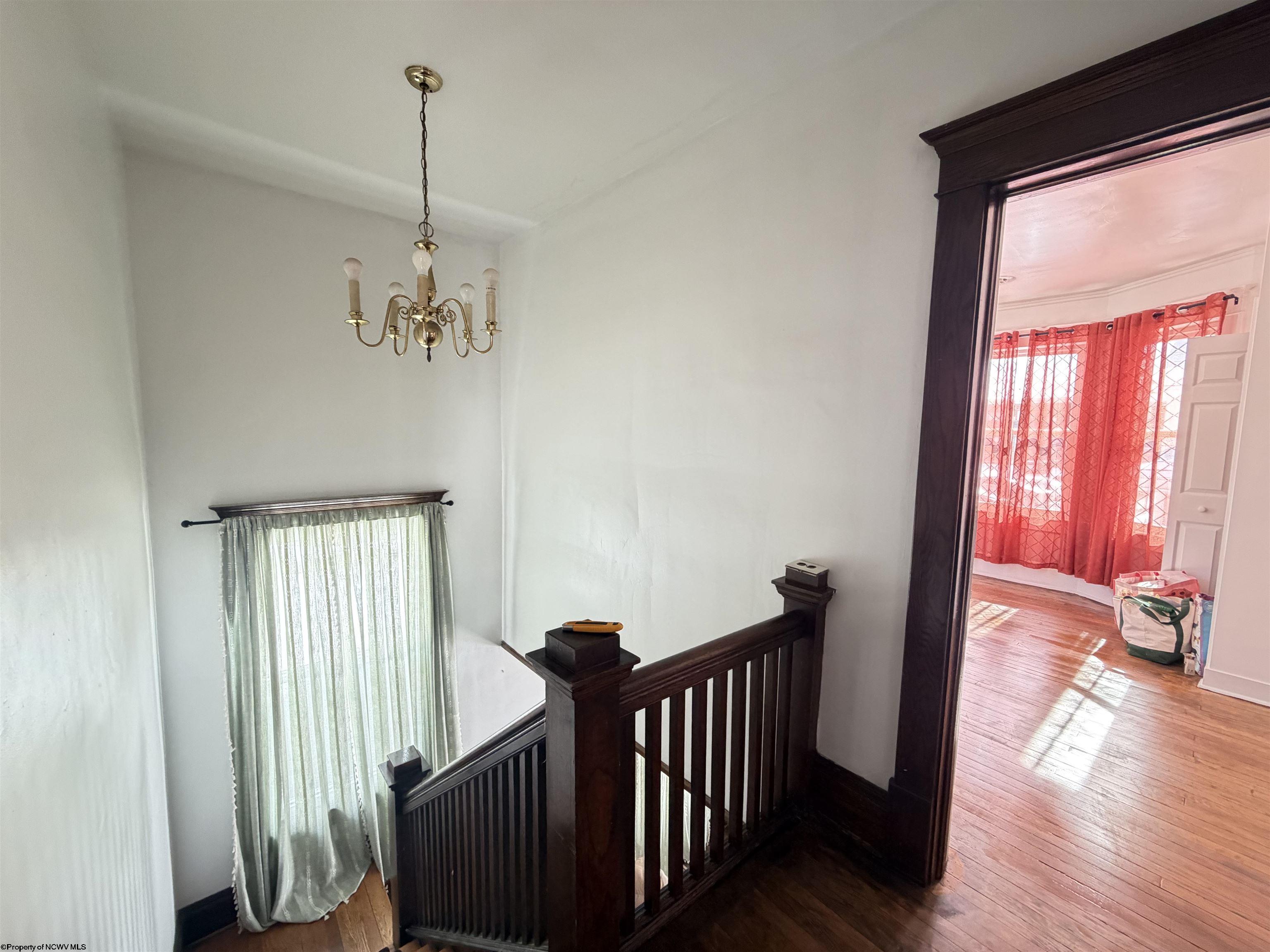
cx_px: 635
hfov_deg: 102.1
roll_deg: -0.7
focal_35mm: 14
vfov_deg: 85.7
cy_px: 476
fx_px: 514
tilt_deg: -5.5
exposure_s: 1/60
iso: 400
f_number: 2.2
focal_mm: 2.22
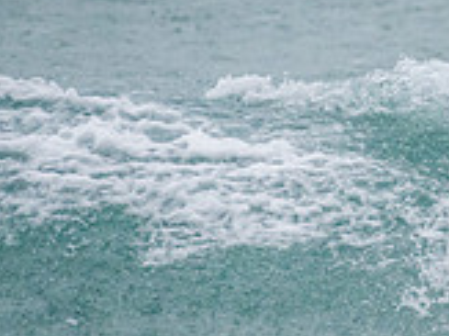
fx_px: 27206
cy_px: 47
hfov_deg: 0.9
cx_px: 625
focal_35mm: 2099
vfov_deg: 0.7
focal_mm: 500
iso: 800
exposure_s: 1/320
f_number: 5.6
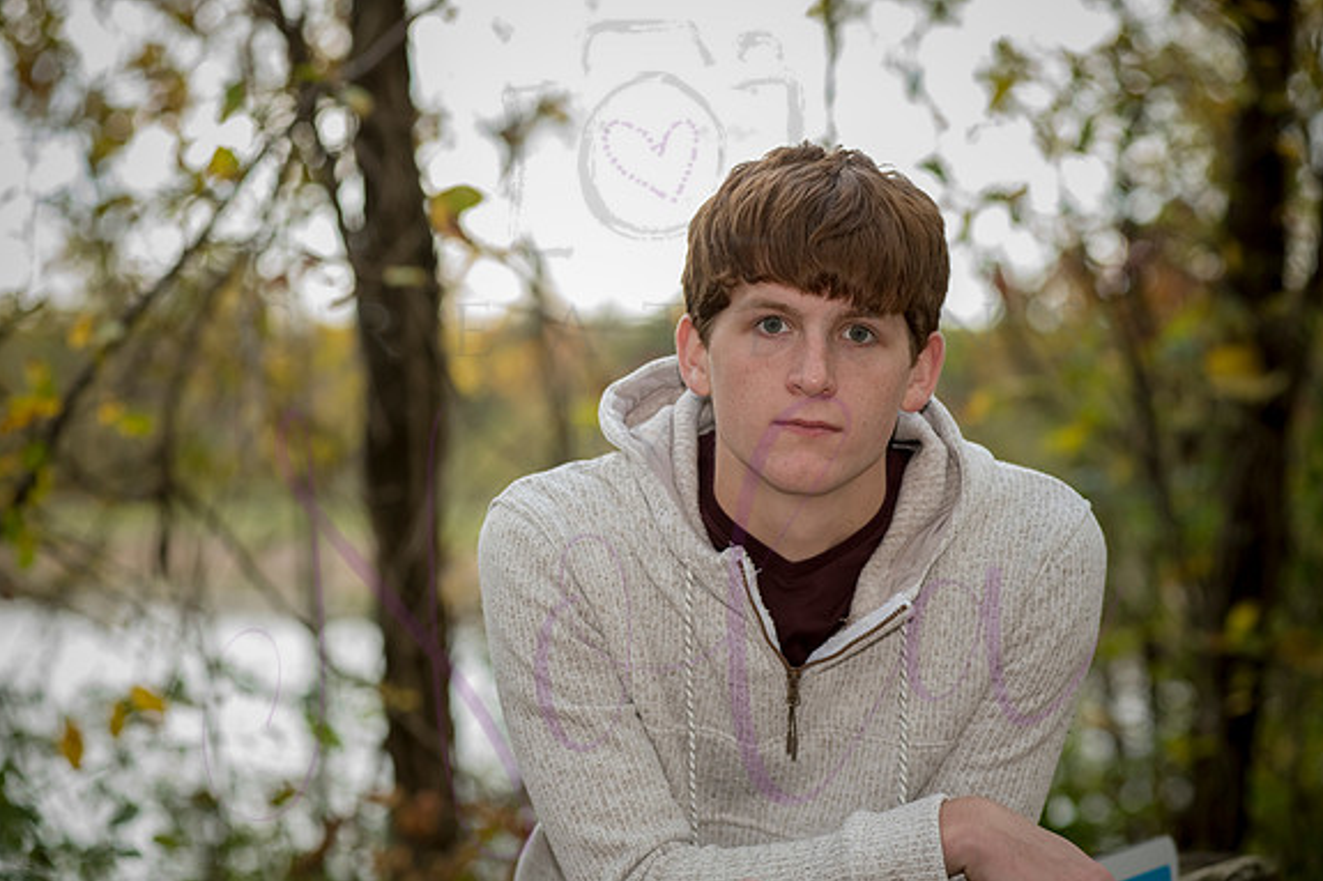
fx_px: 3894
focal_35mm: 106
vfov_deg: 12.9
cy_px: 443
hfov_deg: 19.3
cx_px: 663
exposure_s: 1/640
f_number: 4
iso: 800
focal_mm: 105
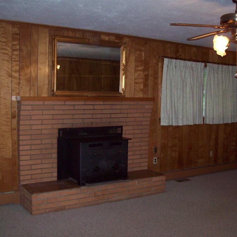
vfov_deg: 39.2
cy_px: 120
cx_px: 122
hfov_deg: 39.2
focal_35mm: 43
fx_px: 333
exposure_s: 1/64
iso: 200
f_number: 2.7
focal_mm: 6
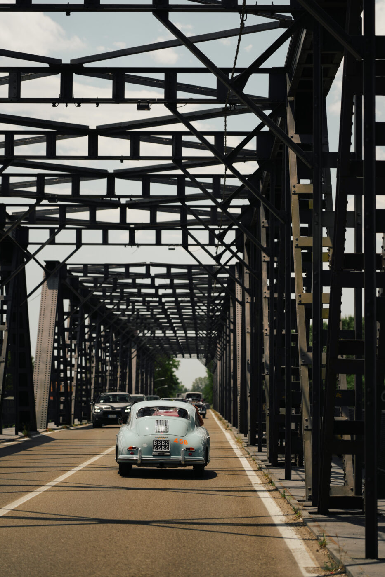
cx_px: 192
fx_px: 1685
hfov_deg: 13.0
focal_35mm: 105
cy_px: 288
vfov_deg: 19.5
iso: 100
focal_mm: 105
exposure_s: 1/640
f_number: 4
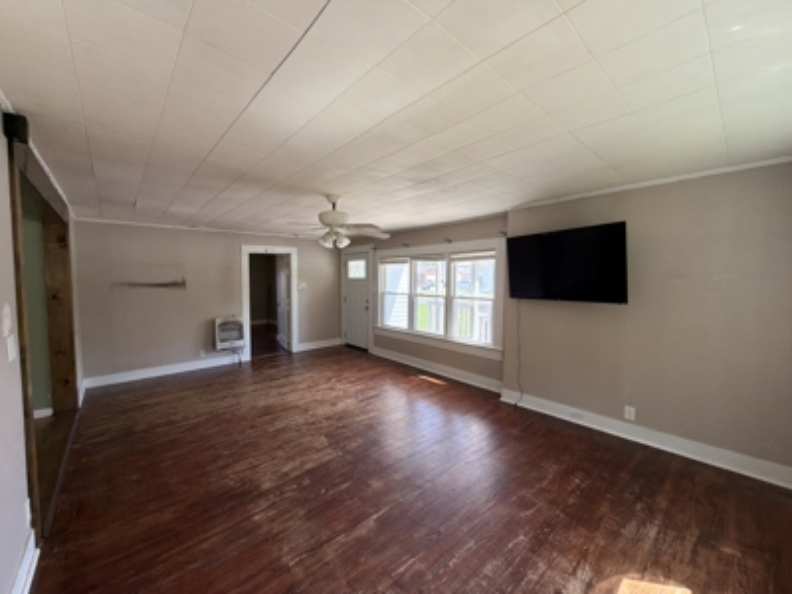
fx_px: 320
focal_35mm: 14
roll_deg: -0.1
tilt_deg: -4.1
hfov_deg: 102.1
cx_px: 396
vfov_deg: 85.7
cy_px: 297
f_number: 2.2
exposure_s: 1/121
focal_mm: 2.22
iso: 100
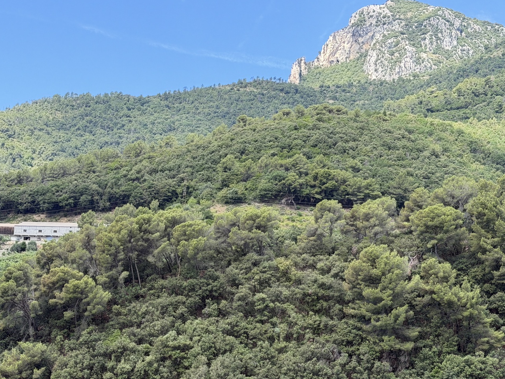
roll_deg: -2.8
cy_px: 250
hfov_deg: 27.0
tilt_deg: +4.8
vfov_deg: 20.4
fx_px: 1050
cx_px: 252
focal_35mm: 72
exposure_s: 1/437
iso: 80
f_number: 1.78
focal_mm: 6.76
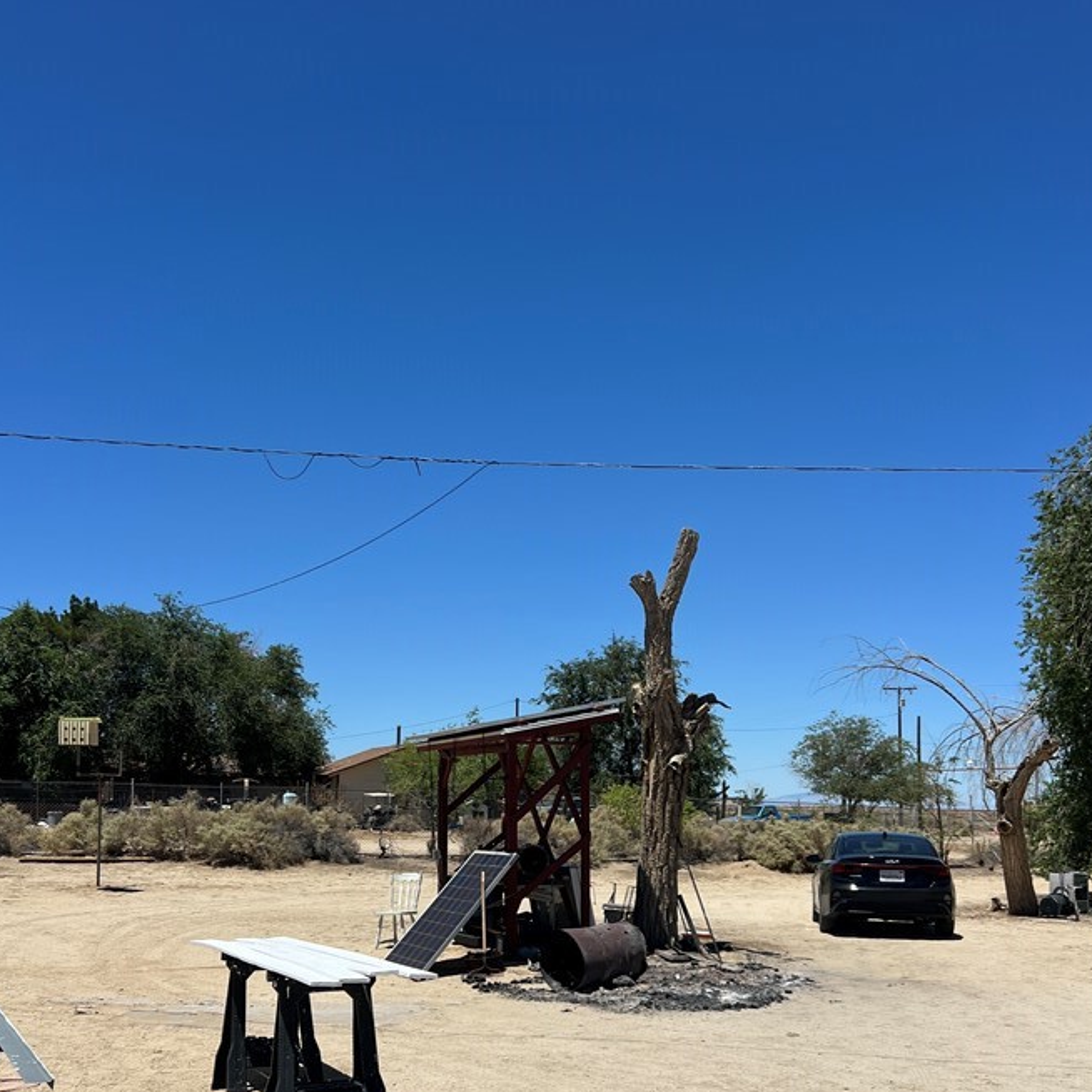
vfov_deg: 45.0
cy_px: 770
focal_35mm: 36
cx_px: 551
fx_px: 1285
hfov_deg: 46.0
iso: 50
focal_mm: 5.7
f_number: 1.5
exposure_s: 1/7463
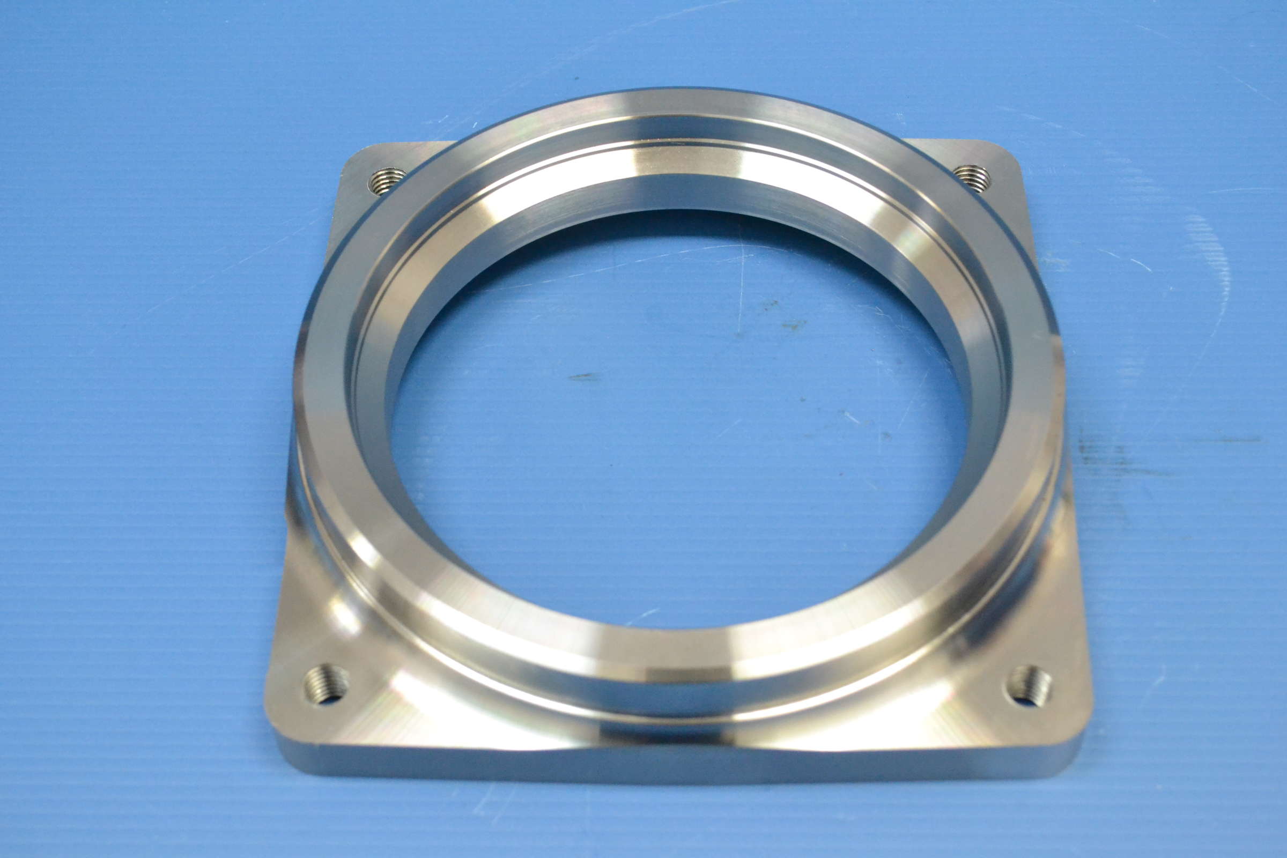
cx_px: 644
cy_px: 429
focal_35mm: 54
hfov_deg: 36.9
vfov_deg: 25.1
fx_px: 1930
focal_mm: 36
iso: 3200
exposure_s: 1/50
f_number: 6.3
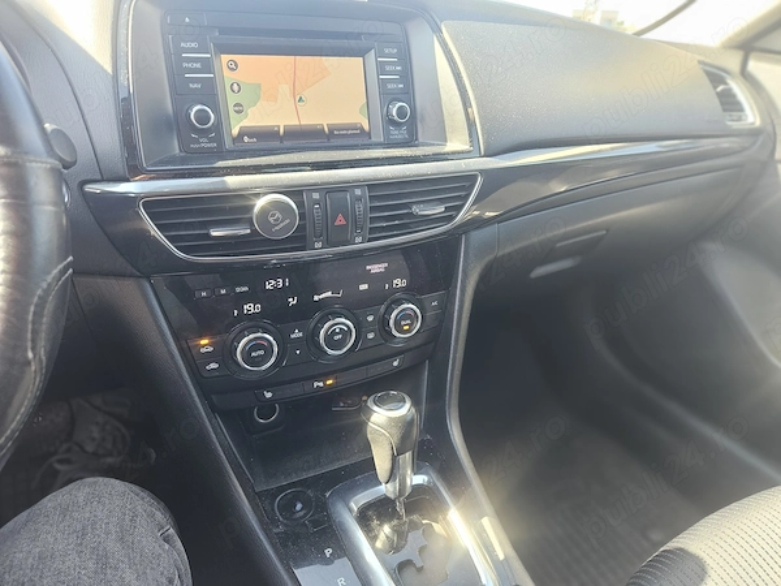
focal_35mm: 23
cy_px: 293
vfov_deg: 58.9
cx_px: 390
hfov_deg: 73.9
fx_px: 519
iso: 160
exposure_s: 1/190
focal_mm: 5.4
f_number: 1.8
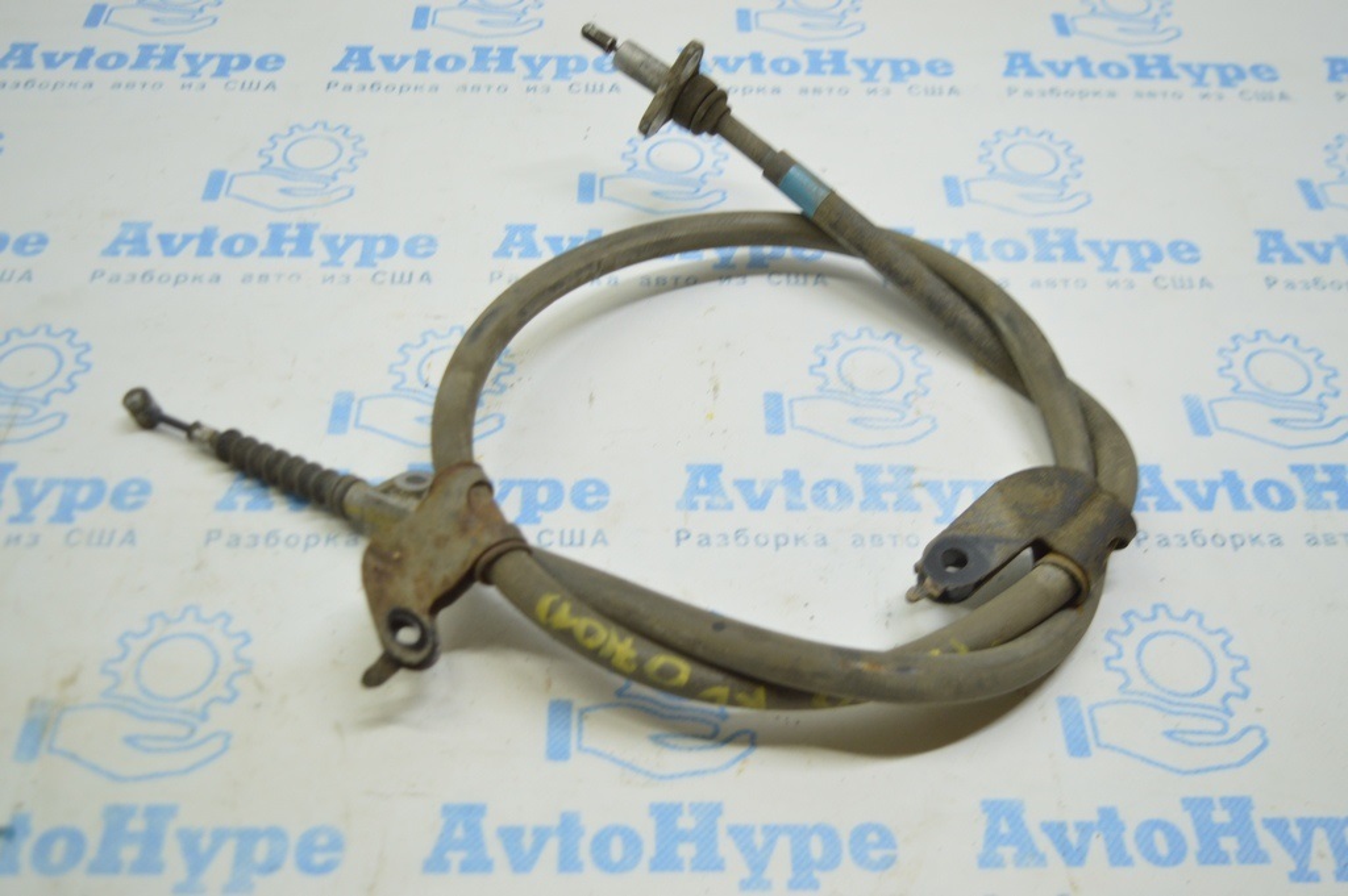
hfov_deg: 51.3
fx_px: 1403
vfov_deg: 35.4
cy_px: 448
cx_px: 674
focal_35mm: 38
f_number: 4
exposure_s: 1/60
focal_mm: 25
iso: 400
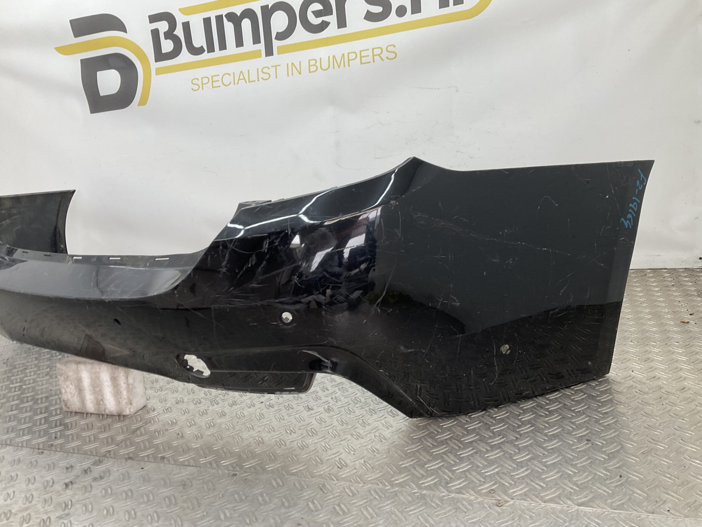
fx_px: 588
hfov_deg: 61.7
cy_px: 264
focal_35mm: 29
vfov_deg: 48.2
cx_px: 351
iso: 20
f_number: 1.8
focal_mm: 3
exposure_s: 1/100
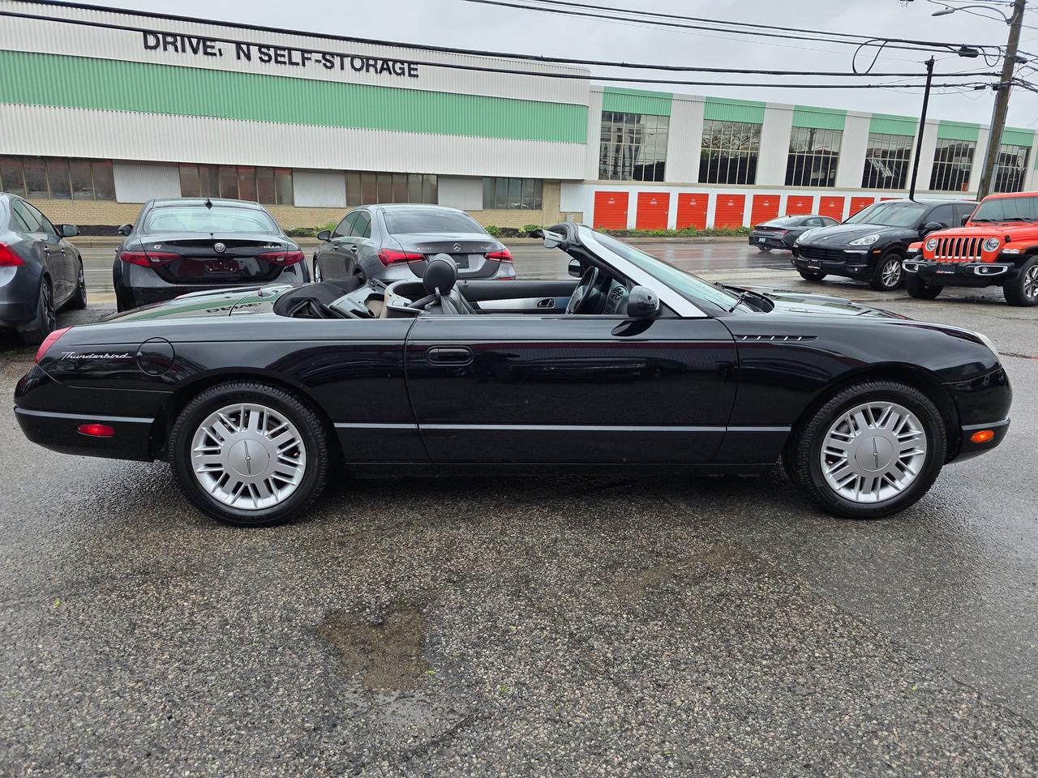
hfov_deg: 73.9
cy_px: 389
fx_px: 690
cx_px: 519
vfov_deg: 58.9
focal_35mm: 23
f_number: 1.7
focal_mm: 6.3
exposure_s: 1/359
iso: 32
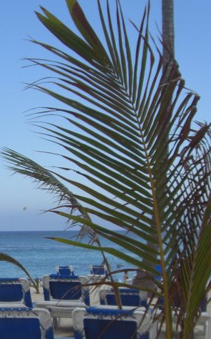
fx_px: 801
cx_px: -76
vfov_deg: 23.7
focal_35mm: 87
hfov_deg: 14.3
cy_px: 217
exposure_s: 1/640
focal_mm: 6.2
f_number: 2.7
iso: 64
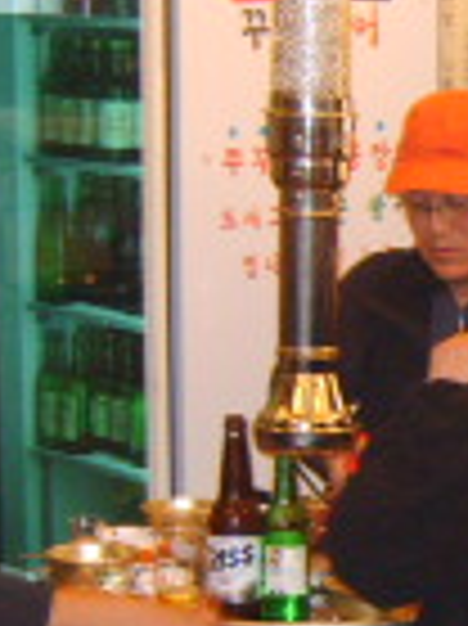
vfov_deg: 12.2
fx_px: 2907
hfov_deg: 8.8
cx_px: 891
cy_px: 500
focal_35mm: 161
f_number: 2.8
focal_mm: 7.4
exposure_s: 1/30
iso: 192
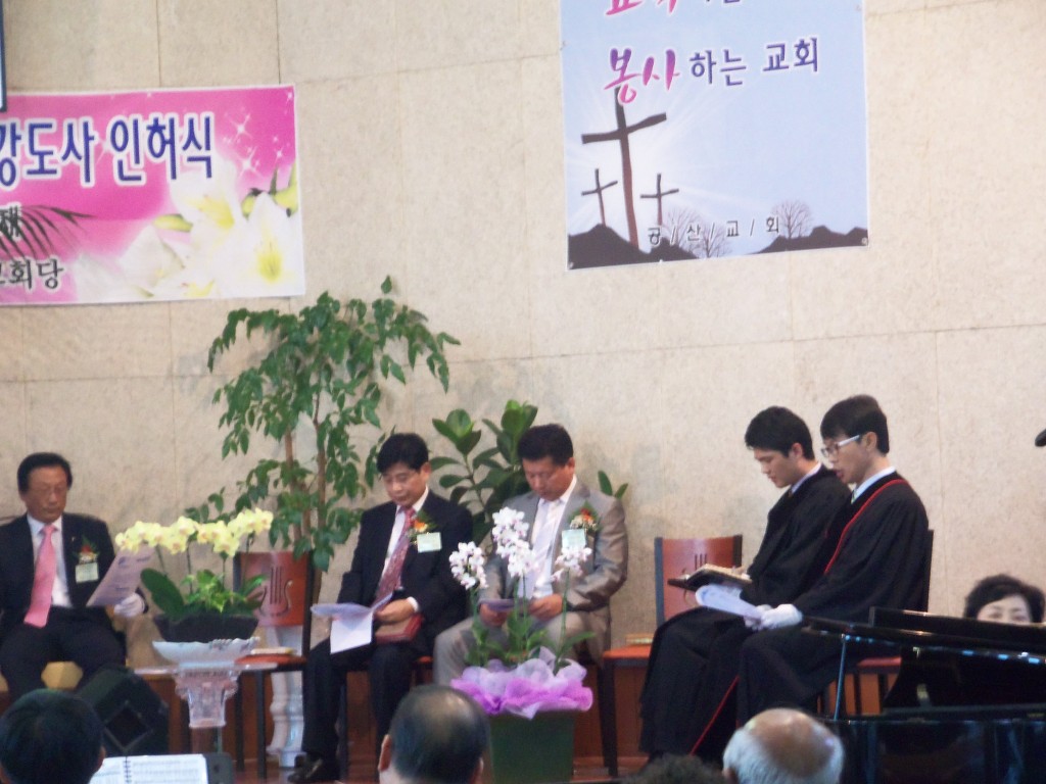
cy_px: 392
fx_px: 4230
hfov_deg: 14.1
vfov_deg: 10.6
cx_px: 523
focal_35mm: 140
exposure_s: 1/6
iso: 400
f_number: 5.7
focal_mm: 25.3
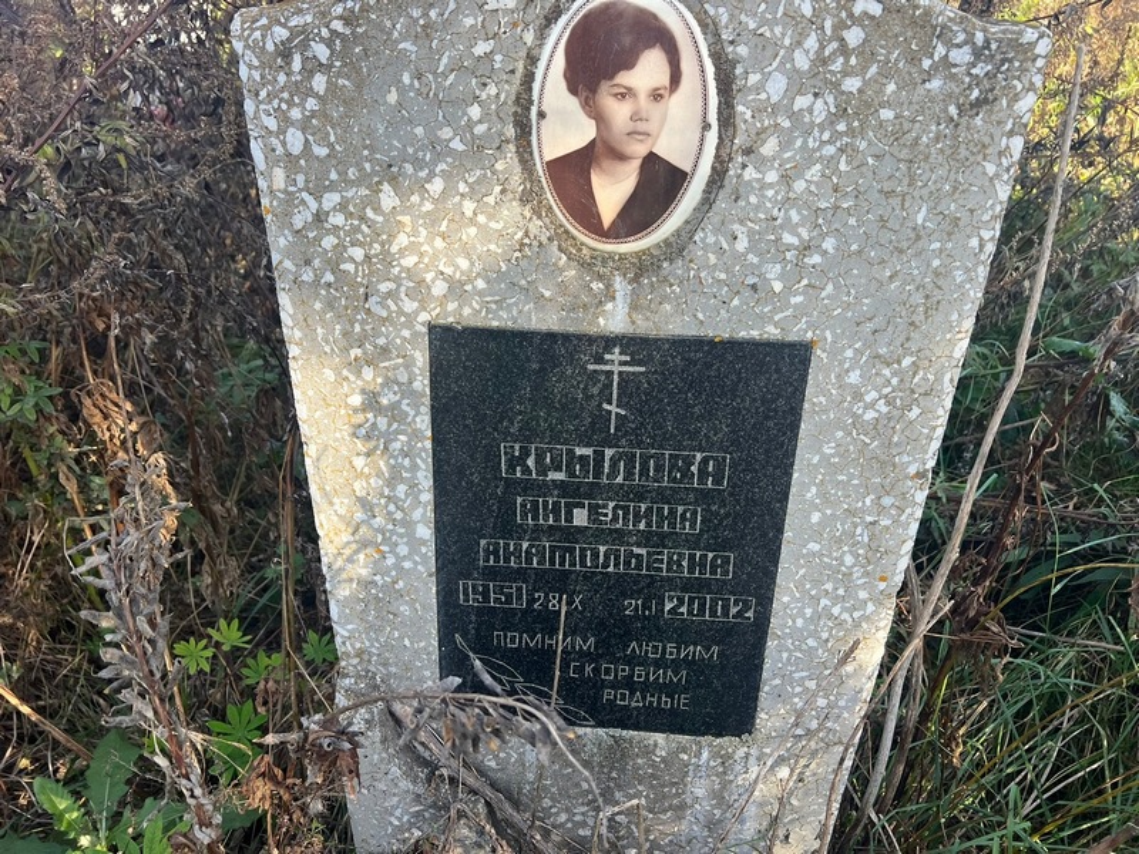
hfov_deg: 67.3
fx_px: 856
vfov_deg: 53.1
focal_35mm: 26
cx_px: 570
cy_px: 427
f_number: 1.5
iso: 50
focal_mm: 5.7
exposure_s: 1/621
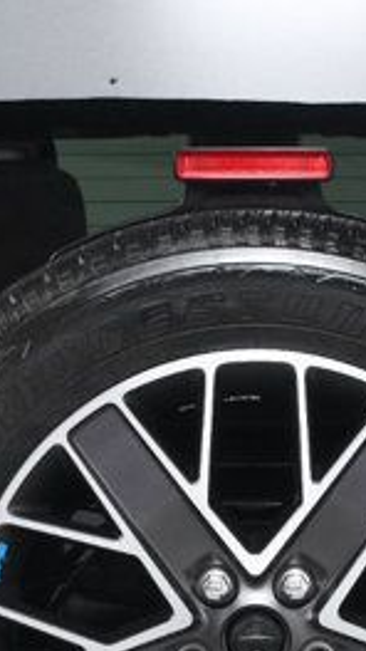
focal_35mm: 159
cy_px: 599
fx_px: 2742
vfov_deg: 13.4
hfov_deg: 7.6
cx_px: 262
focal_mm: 26
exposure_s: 1/160
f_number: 7.1
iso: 100
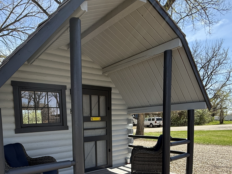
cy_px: 136
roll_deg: +0.7
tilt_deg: -4.5
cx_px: 94
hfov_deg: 64.8
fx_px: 181
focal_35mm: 27
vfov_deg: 48.8
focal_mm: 2.22
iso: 50
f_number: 2.2
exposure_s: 1/486
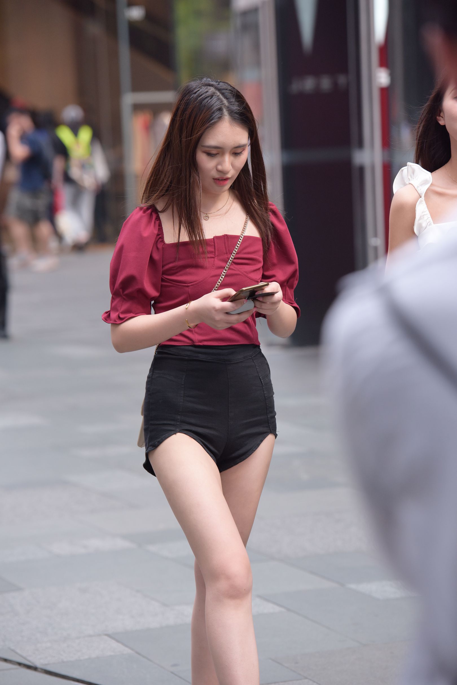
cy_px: 342
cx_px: 228
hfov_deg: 9.5
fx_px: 2759
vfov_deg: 14.2
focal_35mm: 145
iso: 900
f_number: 4
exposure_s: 1/800
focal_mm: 145
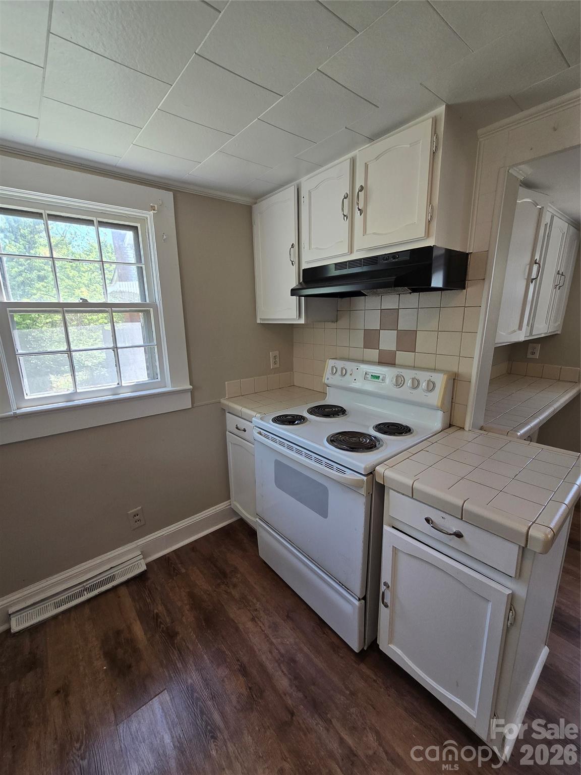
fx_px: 291
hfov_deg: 89.9
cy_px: 388
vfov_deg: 106.2
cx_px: 290
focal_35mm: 13
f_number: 2.2
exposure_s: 1/120
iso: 64
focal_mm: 2.2
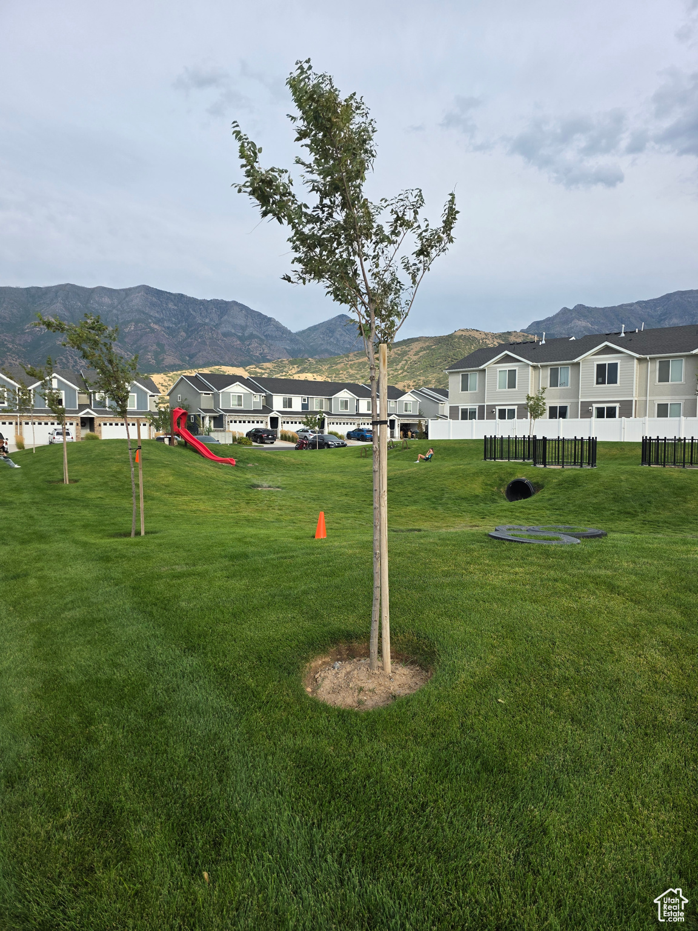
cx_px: 349
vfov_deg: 73.9
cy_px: 466
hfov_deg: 58.9
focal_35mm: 23
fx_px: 618
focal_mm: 6.3
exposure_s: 1/2240
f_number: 1.7
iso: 80
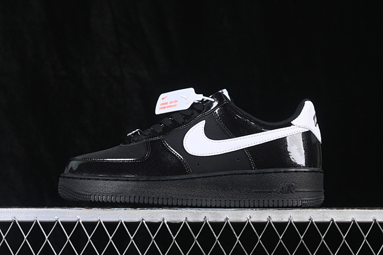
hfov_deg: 27.0
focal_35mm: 75
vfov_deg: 18.2
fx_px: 798
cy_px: 128
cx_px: 192
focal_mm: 50
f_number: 6.3
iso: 160
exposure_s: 1/60
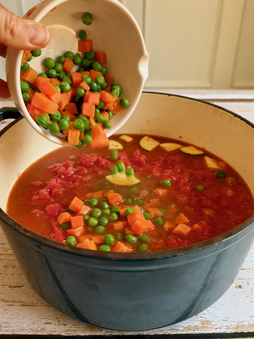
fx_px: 303
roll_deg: -0.7
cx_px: 127
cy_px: 170
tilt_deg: -34.8
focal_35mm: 31
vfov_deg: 58.4
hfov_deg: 45.4
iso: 250
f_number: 1.8
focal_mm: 6.93
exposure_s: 1/121
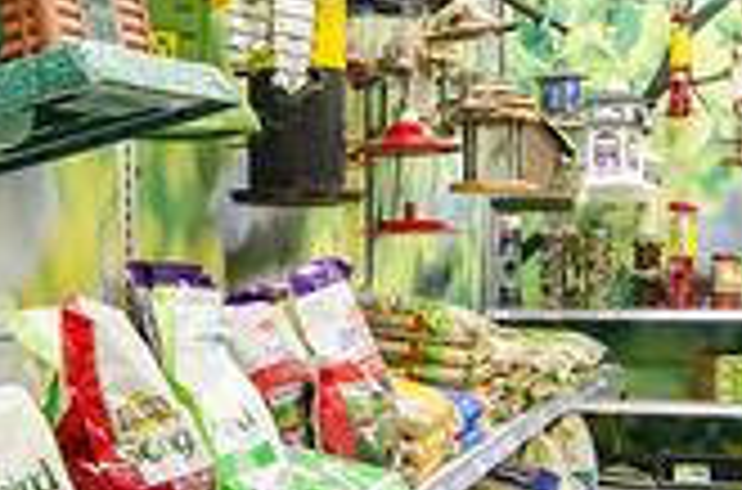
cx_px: 288
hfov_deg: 33.4
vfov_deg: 22.5
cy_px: 290
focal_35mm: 60
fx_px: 1233
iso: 640
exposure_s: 1/13
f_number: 8
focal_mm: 14
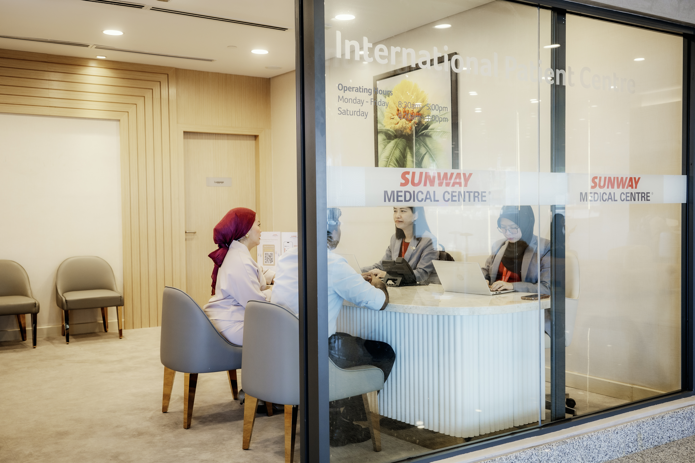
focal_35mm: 35
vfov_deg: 37.8
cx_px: 348
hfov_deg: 54.4
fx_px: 676
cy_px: 232
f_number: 5
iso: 250
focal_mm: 35
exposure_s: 1/60
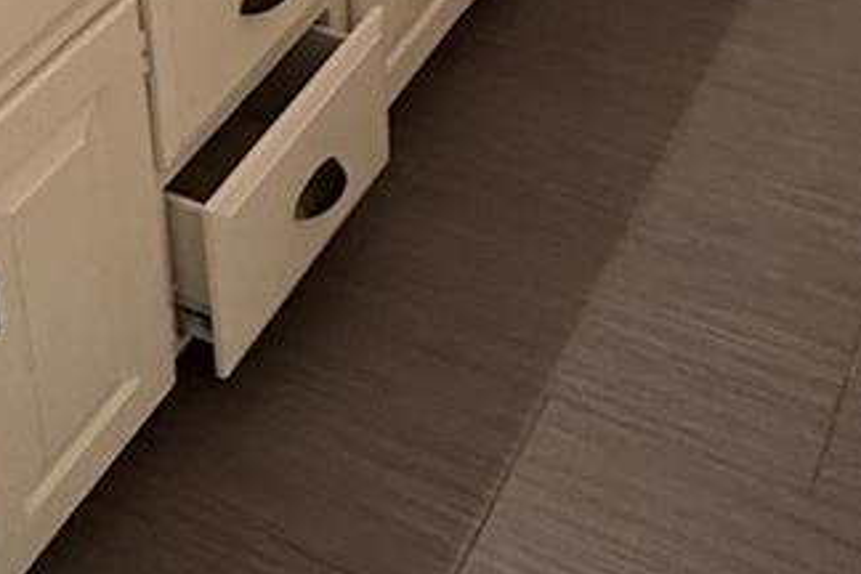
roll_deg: +3.5
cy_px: -250
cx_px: 306
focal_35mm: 69
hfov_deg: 29.1
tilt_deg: -25.5
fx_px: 1650
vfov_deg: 17.9
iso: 400
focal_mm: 2.22
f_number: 2.2
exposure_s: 1/60
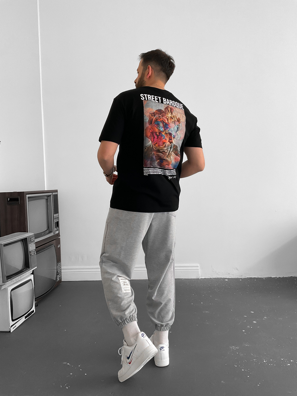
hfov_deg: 48.2
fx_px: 332
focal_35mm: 29
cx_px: 148
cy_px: 198
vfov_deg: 61.7
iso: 80
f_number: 1.8
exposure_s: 1/60
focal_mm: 3
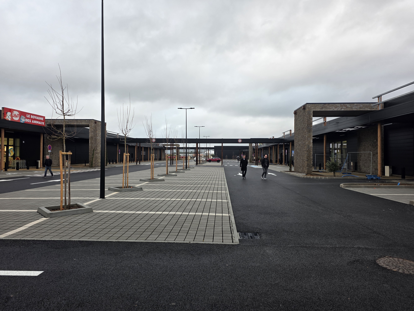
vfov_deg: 58.9
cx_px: 207
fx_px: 275
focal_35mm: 23
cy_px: 156
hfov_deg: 73.9
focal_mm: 6.25
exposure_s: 1/180
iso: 64
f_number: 1.7
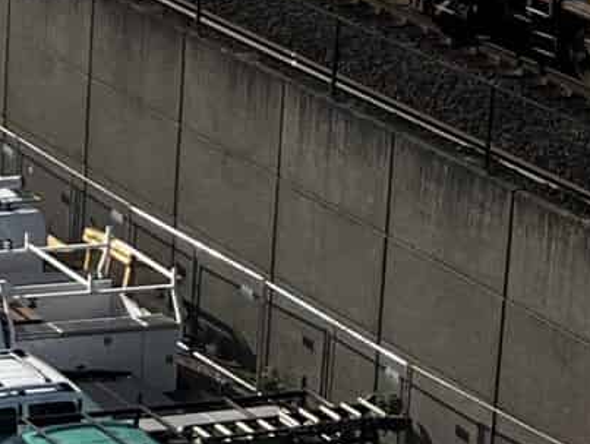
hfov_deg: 9.2
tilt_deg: -8.3
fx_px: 2815
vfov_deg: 8.5
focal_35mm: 165
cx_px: -1266
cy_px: -466
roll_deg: +0.1
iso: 50
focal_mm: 5.1
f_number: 1.6
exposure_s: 1/5848
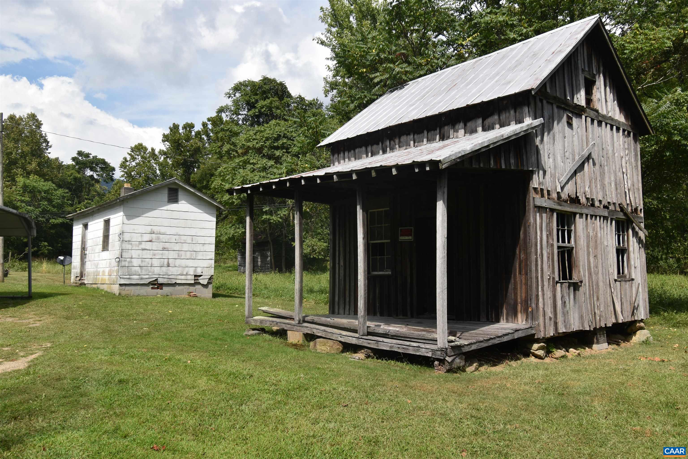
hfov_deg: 61.9
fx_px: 573
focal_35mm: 30
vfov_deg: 43.6
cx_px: 344
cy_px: 230
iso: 100
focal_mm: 20
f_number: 8
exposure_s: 1/250
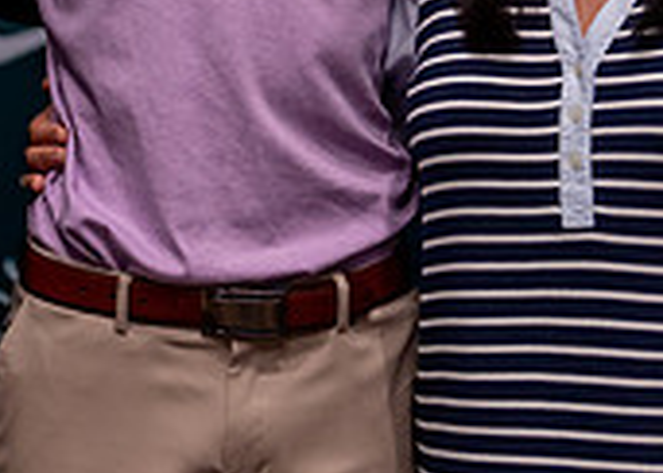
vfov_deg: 7.7
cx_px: 221
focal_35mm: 184
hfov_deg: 10.9
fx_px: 3463
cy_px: -121
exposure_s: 1/320
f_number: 1.2
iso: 800
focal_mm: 50
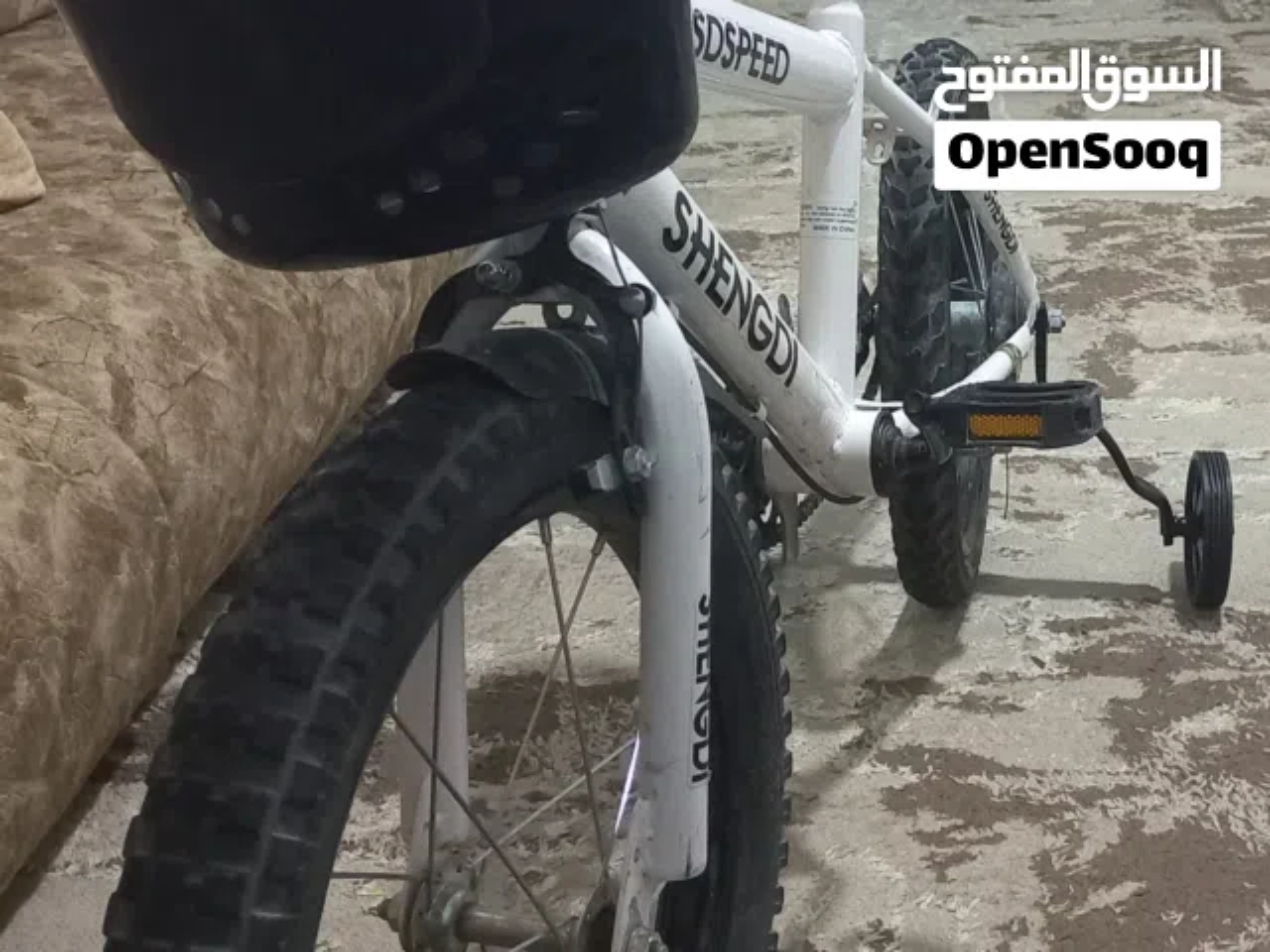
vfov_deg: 54.9
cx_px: 635
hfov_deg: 69.4
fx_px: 917
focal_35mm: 25
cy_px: 476
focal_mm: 4.6
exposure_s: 1/25
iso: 1250
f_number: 1.8
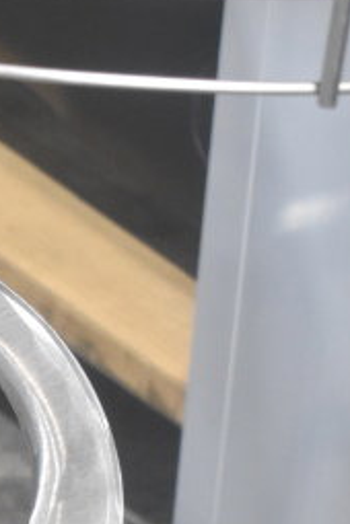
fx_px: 4313
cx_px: -144
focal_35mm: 296
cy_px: 844
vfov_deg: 6.8
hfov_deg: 4.6
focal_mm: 55
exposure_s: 1/100
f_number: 5.6
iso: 2200
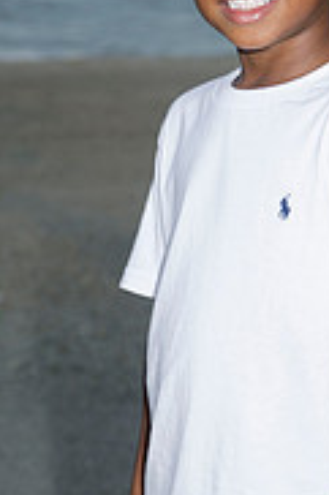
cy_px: 182
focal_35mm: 259
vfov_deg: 8.0
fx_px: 3557
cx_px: 272
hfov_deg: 5.3
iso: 100
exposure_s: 1/250
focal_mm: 70
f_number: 5.6
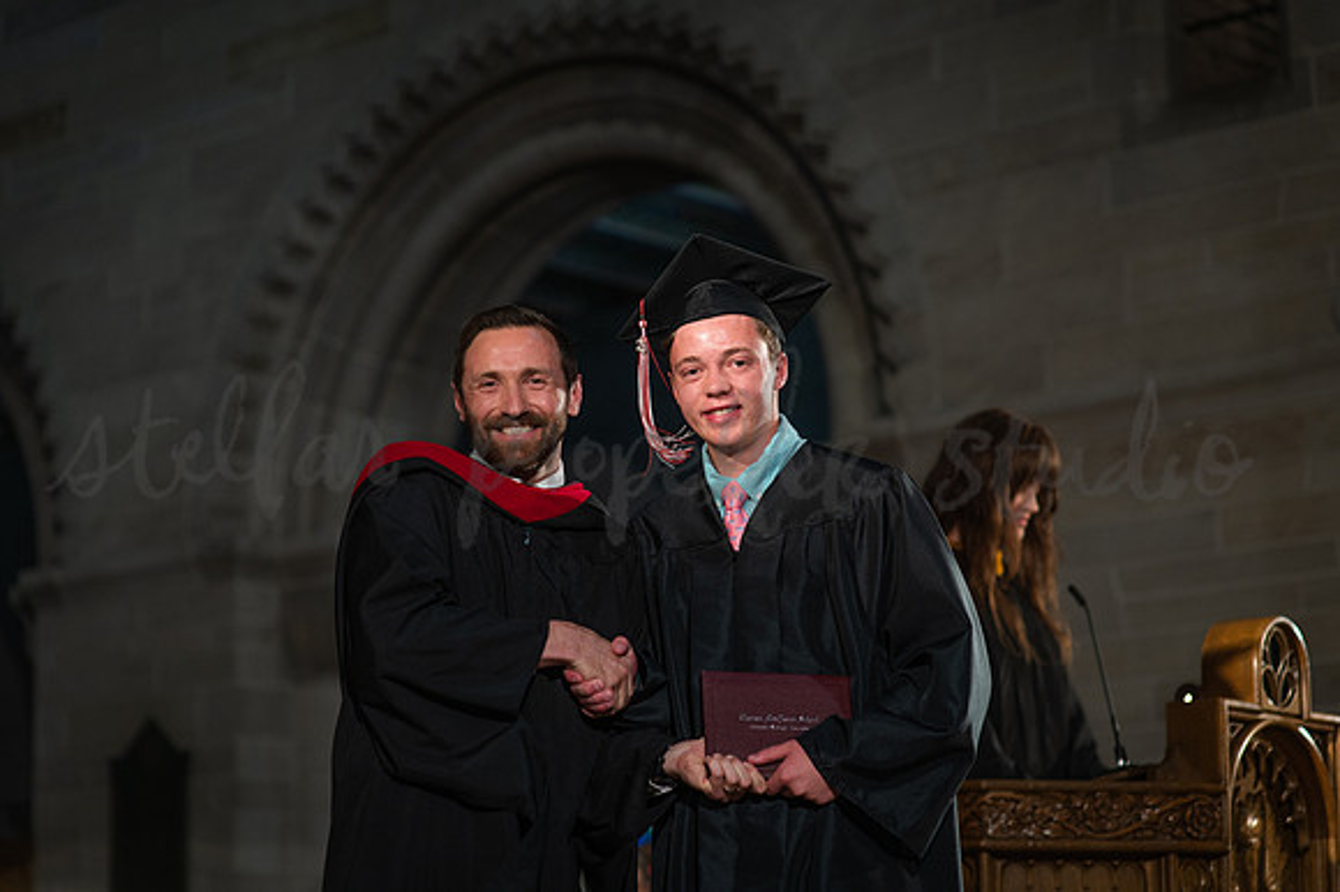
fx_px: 3162
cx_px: 670
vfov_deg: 16.1
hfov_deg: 23.9
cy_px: 446
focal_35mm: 85
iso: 1250
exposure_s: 1/320
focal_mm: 85
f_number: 2.5
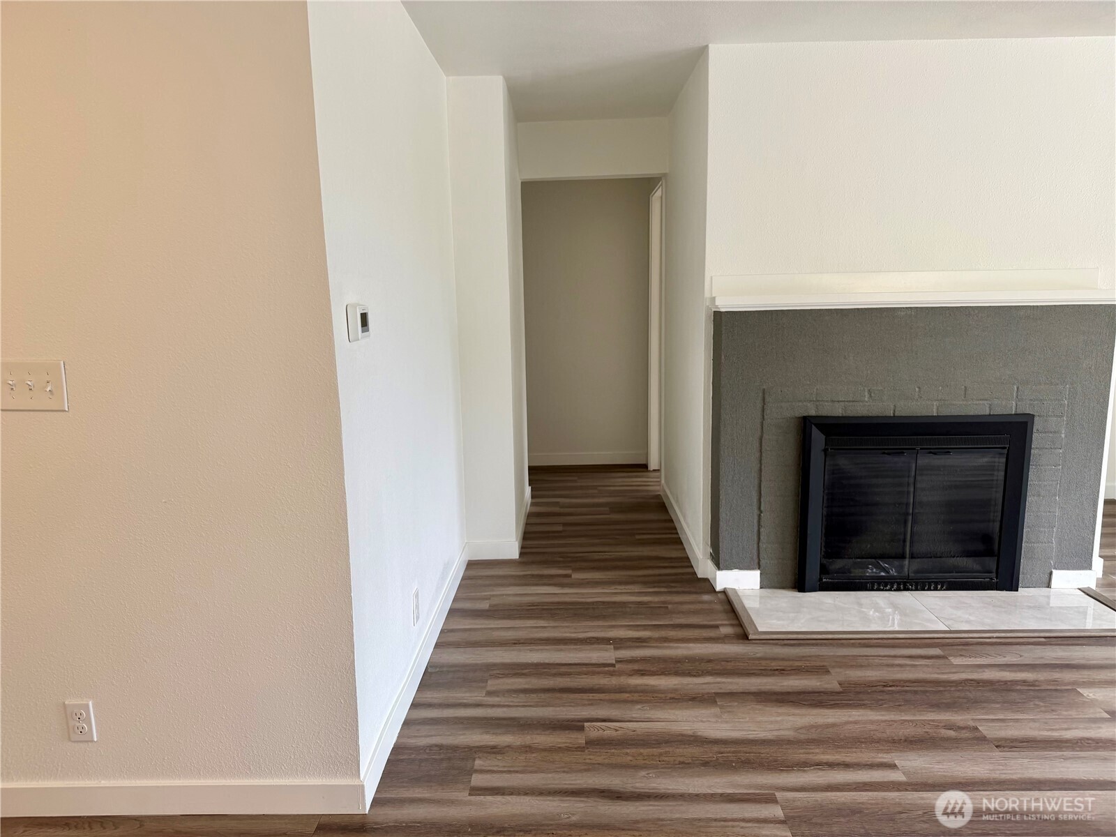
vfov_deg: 56.8
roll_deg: +1.0
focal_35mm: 24
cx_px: 558
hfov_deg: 71.6
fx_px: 774
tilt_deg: -3.0
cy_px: 418
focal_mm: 6.76
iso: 80
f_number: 1.78
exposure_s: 1/121
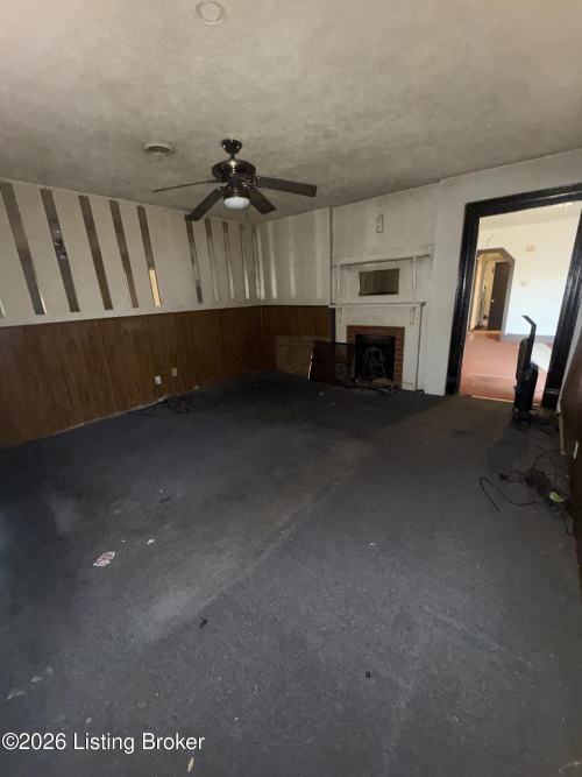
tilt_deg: -16.7
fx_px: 314
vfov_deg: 102.1
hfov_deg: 85.7
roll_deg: +2.7
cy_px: 388
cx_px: 291
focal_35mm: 14
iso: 1600
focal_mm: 2.22
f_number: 2.2
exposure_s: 1/16
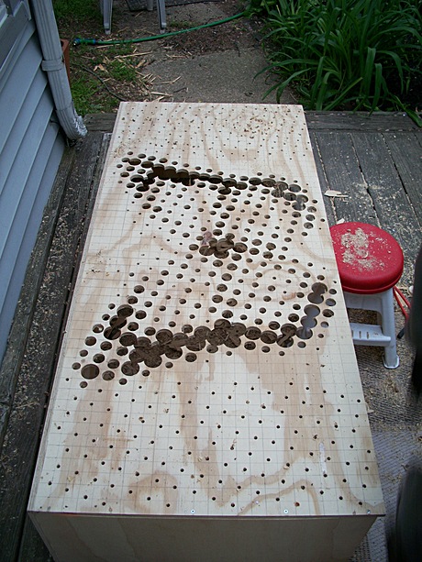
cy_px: 281
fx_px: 569
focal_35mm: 35
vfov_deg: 52.6
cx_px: 211
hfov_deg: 40.7
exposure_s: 1/30
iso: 80
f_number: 3.1
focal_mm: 6.3
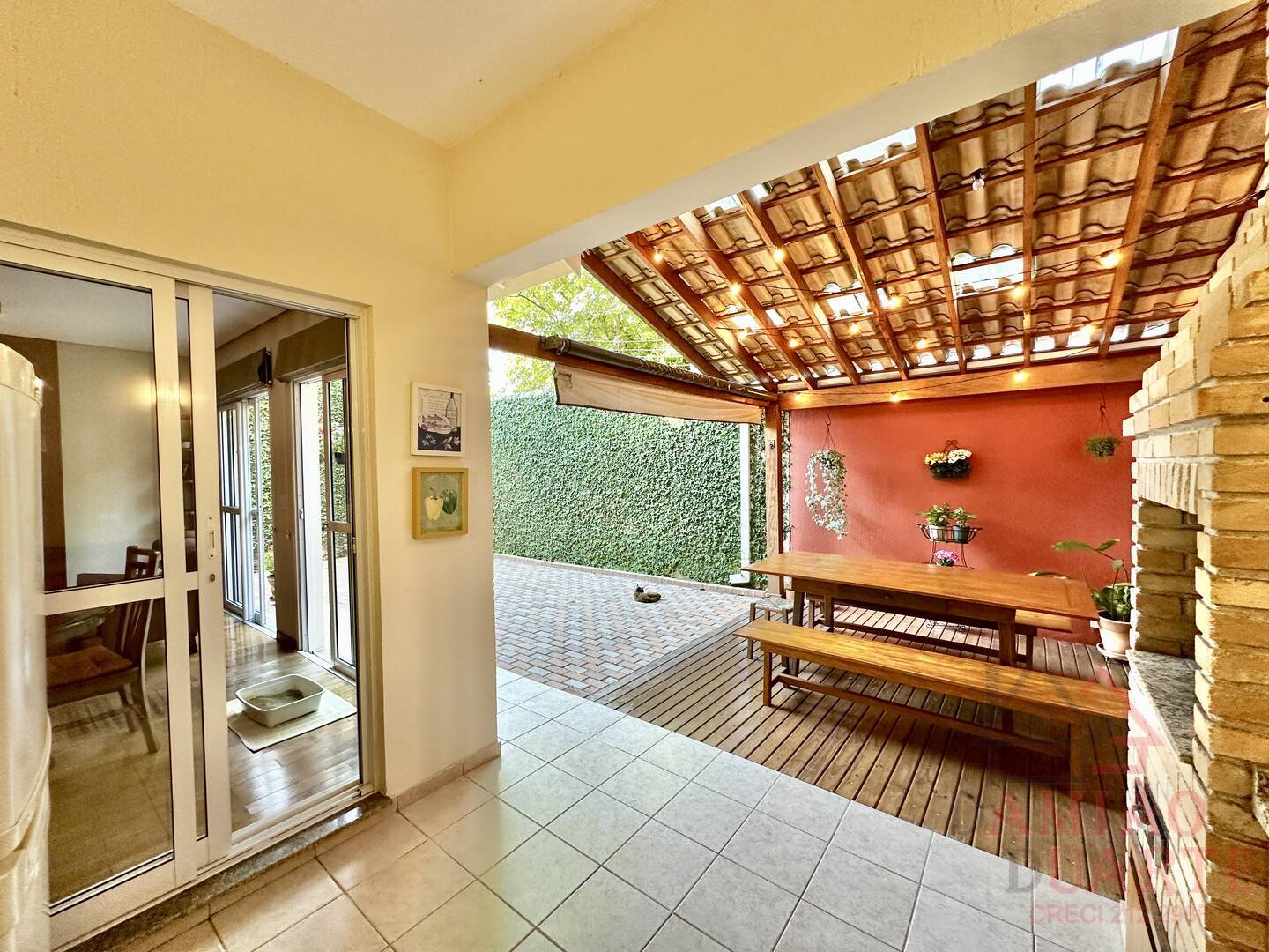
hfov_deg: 102.1
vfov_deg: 85.7
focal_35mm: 14
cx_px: 634
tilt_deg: -1.0
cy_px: 476
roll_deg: +0.4
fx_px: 513
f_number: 2.2
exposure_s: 1/60
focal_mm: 2.22
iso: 160
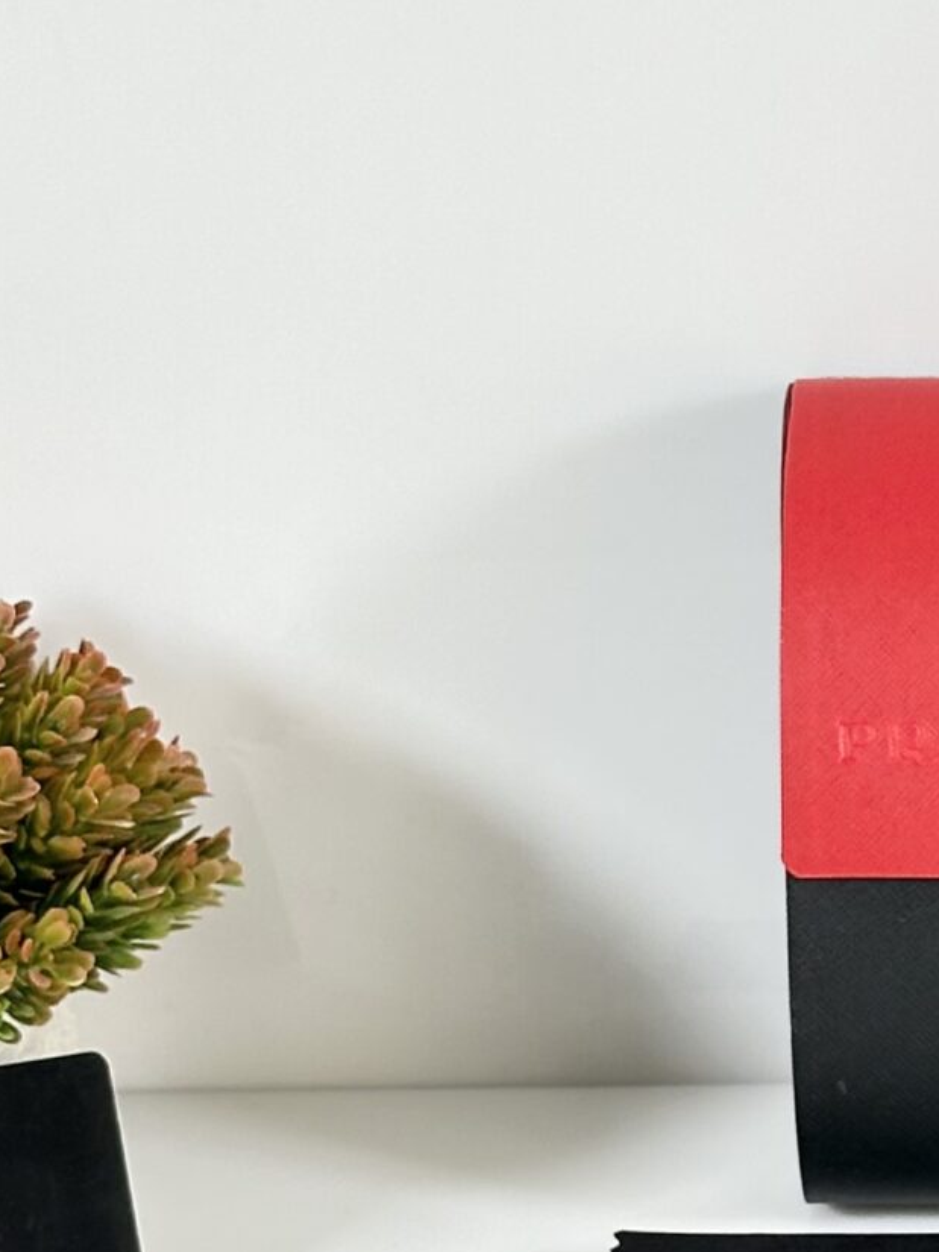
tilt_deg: -27.8
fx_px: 5388
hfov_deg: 9.7
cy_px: 1178
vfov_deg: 13.1
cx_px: 1305
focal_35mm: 149
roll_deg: +0.6
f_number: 1.78
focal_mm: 6.86
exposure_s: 1/98
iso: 80
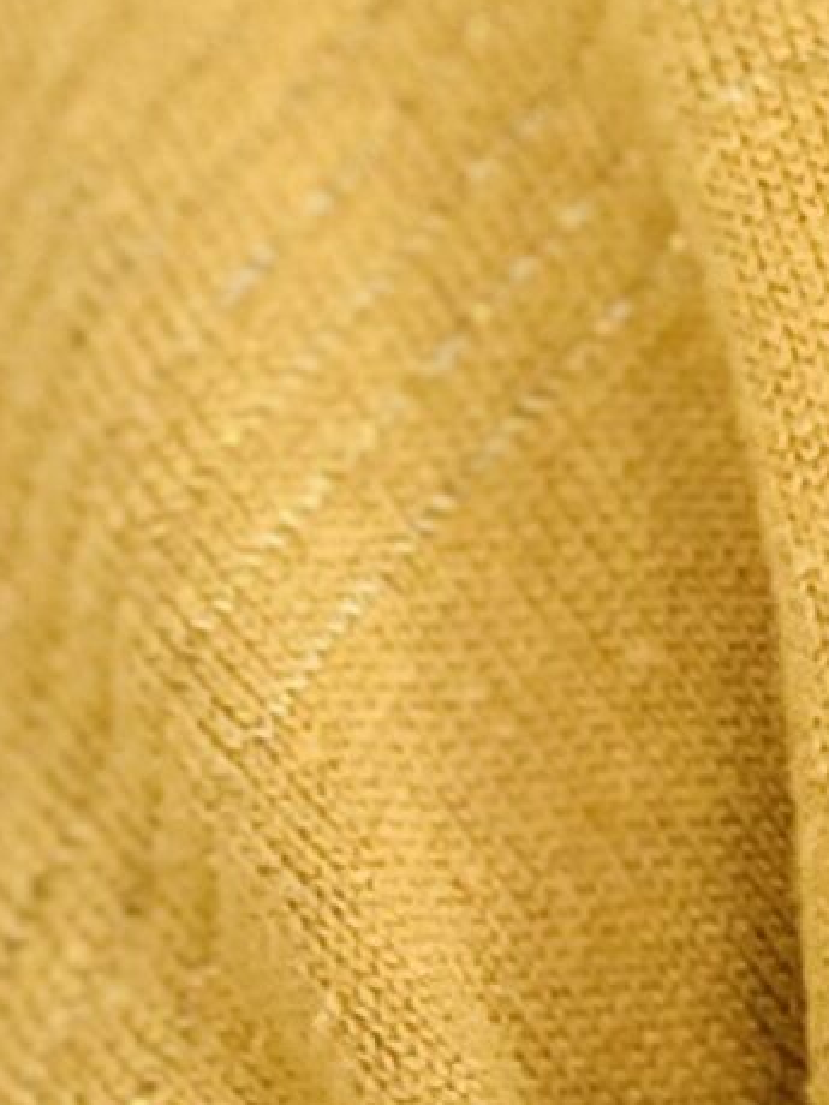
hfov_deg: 8.6
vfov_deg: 11.6
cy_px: -168
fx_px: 5333
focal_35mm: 167
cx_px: 1317
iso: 320
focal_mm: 2.71
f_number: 2.2
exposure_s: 1/38
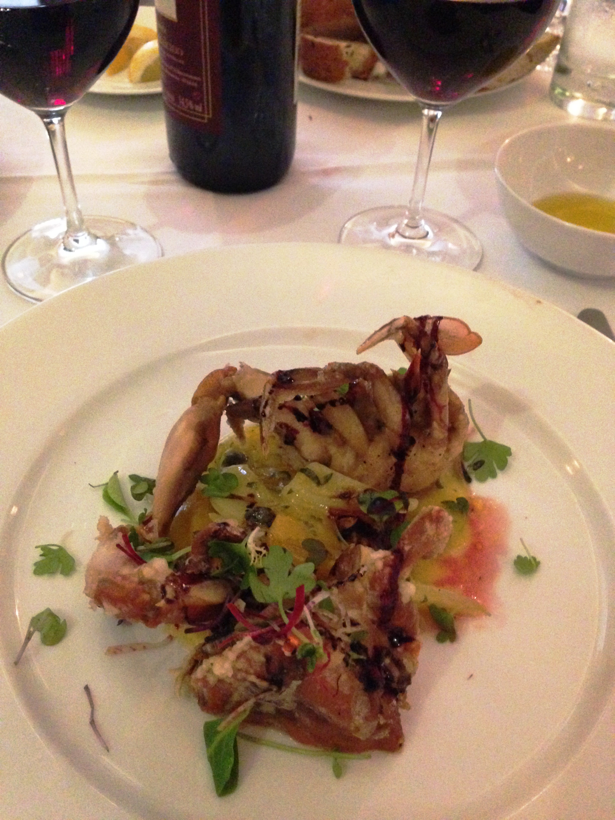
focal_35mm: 33
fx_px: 782
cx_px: 308
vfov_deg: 55.4
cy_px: 410
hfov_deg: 42.9
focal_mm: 4.12
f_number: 2.4
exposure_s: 1/15
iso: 800
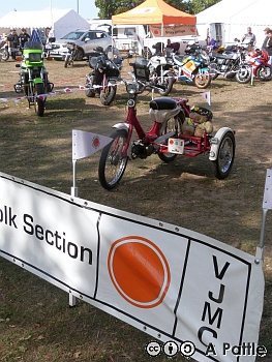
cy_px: 181
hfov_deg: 36.0
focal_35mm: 40
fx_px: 419
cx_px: 136
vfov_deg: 46.8
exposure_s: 1/250
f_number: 5
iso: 100
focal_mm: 7.1
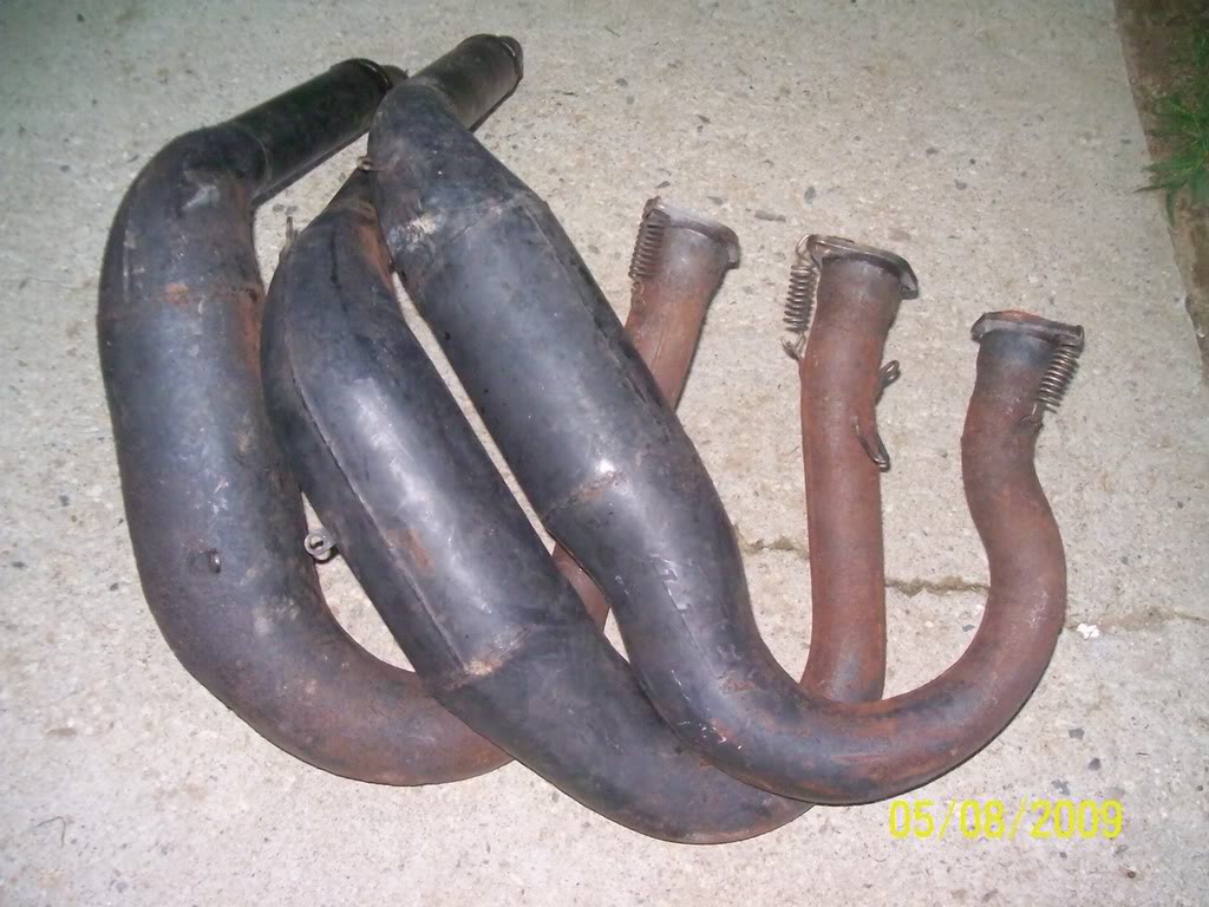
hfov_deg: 51.4
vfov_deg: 39.7
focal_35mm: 36
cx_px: 604
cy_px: 454
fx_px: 1257
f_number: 2.7
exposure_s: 1/64
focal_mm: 6
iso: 160
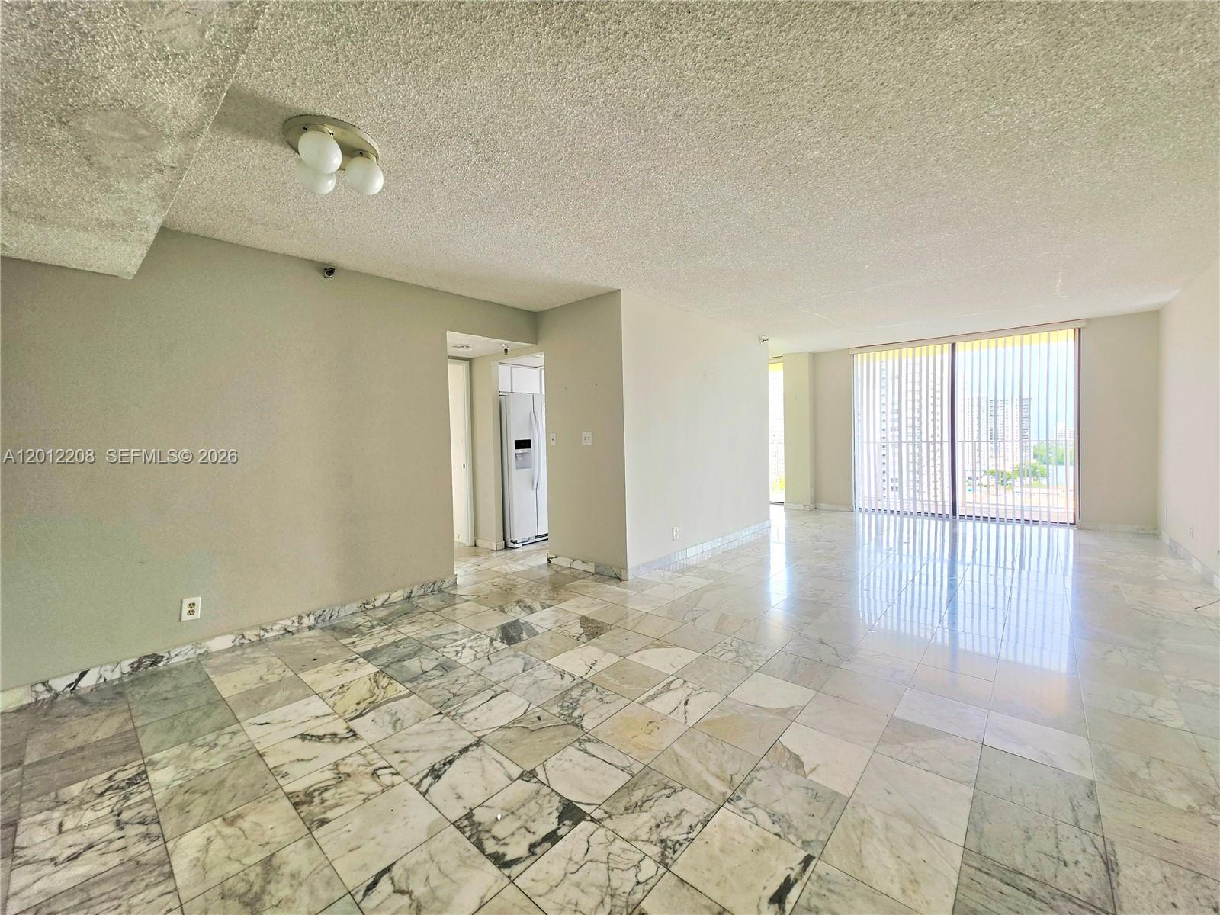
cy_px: 458
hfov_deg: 106.2
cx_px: 610
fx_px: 458
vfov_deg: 89.9
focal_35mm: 13
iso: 25
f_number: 1.9
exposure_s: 1/120
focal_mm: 2.2
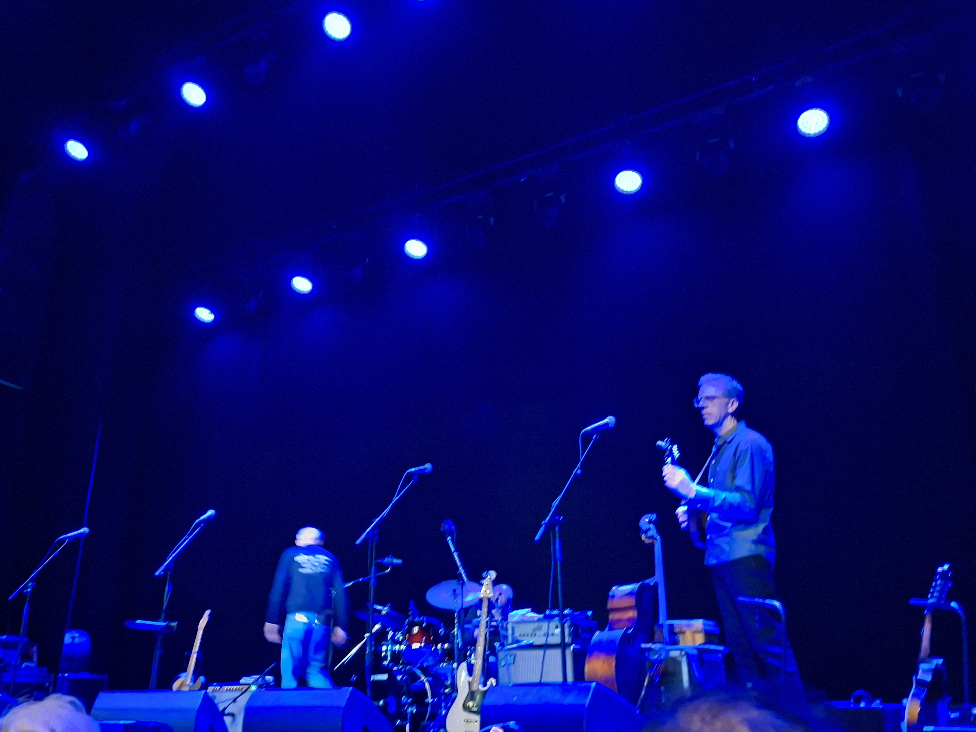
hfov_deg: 58.3
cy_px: 345
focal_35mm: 31
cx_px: 447
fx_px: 874
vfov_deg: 45.4
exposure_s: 1/7
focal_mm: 5.54
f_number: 1.8
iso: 2500
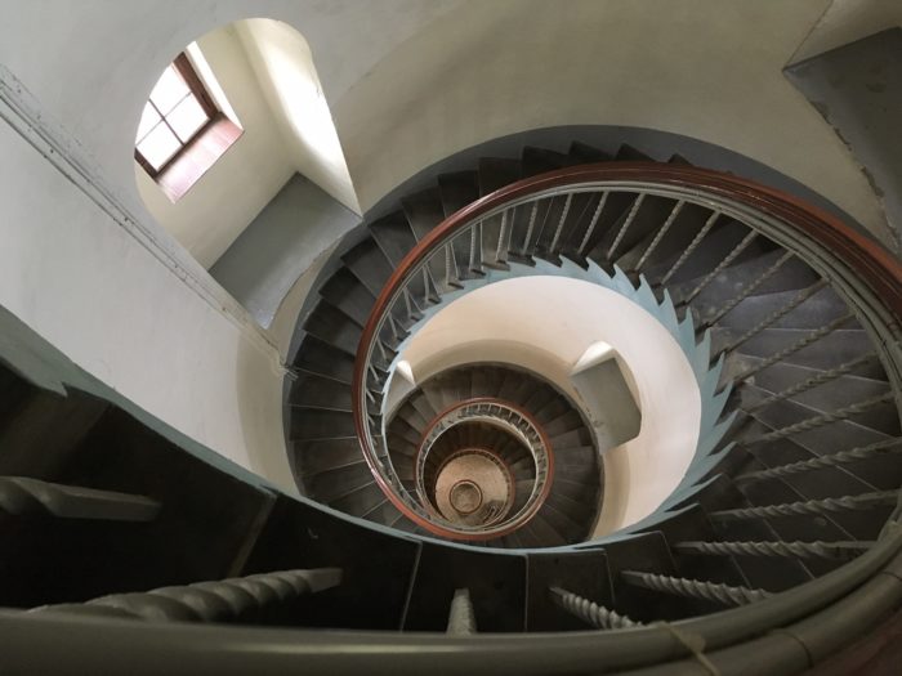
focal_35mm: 29
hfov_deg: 61.7
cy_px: 338
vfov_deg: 48.2
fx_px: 756
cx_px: 451
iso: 200
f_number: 2.2
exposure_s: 1/25
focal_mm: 4.15
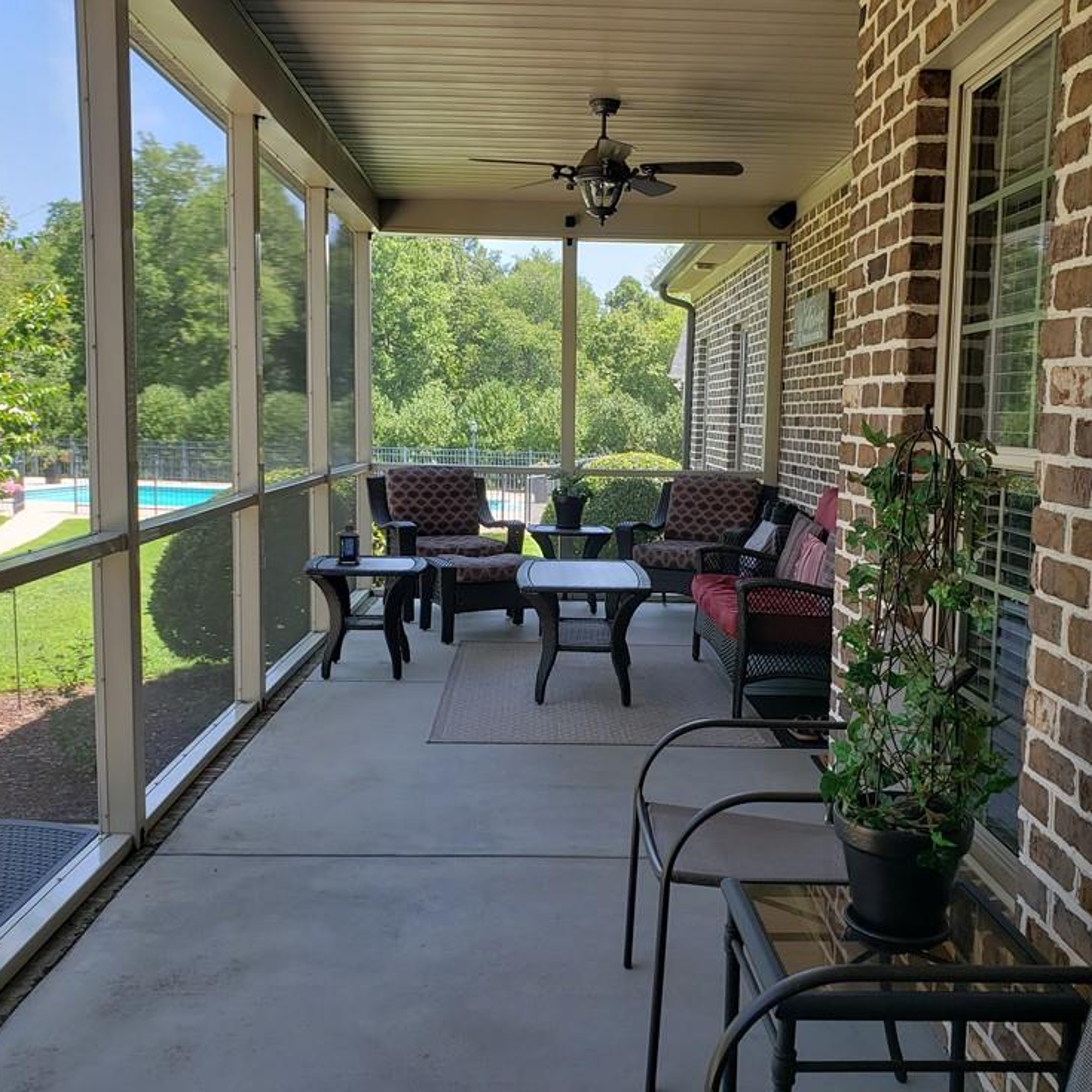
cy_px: 545
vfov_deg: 51.1
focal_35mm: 32
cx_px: 550
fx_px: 1142
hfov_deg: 51.1
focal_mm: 4.3
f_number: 2.4
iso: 50
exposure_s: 1/165
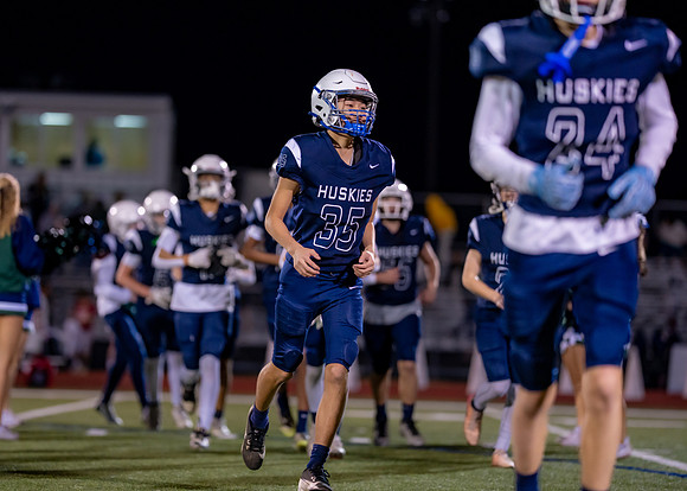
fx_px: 3077
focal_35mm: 158
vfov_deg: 9.1
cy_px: 229
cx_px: 283
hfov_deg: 12.7
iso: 1250
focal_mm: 135
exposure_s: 1/500
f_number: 1.8
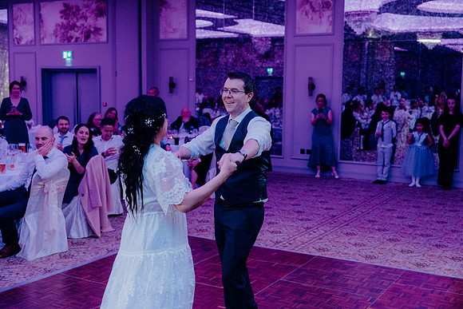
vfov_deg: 29.3
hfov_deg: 42.7
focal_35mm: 46
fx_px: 592
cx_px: 232
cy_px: 154
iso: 3200
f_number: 3.5
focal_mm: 46
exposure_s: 1/160
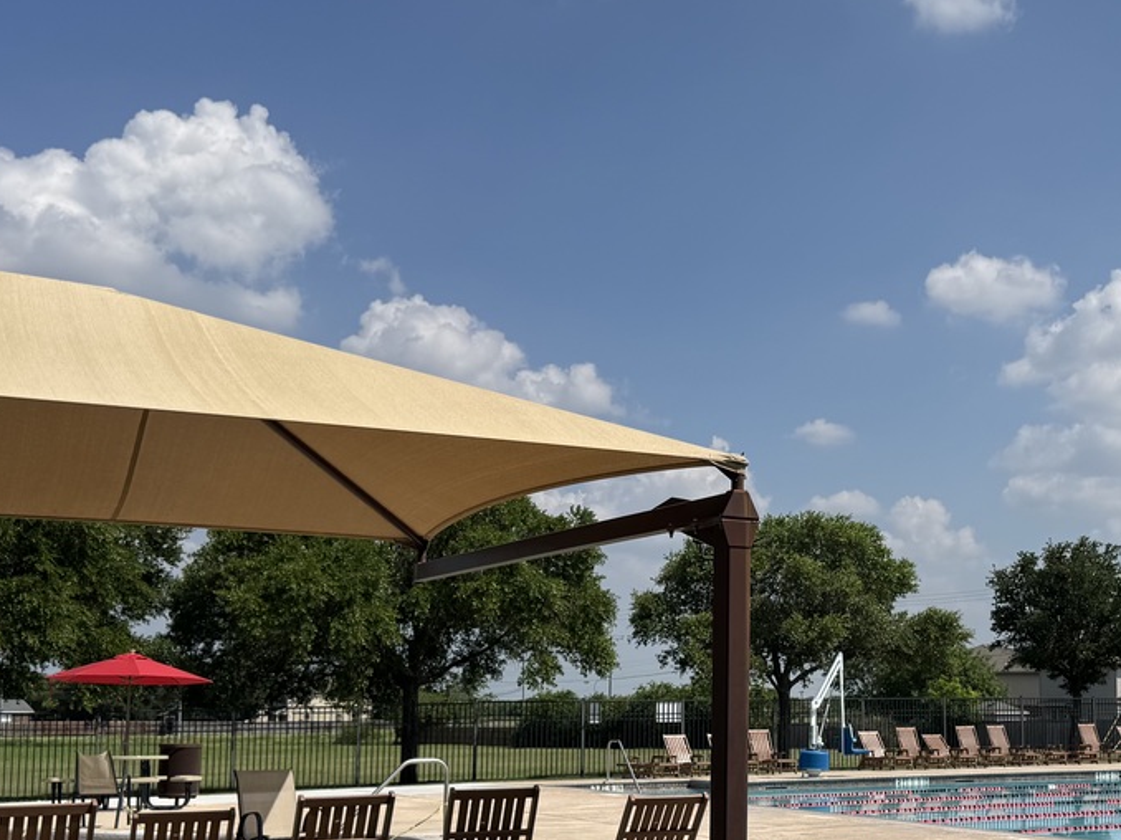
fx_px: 1651
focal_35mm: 51
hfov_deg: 36.2
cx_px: 903
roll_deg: -0.4
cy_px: 513
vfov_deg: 28.5
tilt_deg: +5.9
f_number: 1.78
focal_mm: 6.76
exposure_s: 1/6410
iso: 80
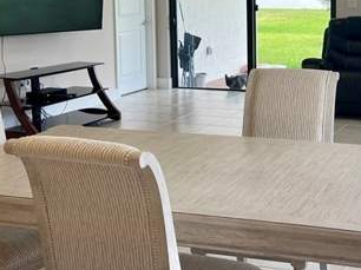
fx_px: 709
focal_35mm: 68
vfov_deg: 21.3
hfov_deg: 28.0
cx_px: 293
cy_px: 45
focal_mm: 5.7
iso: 50
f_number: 1.5
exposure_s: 1/158
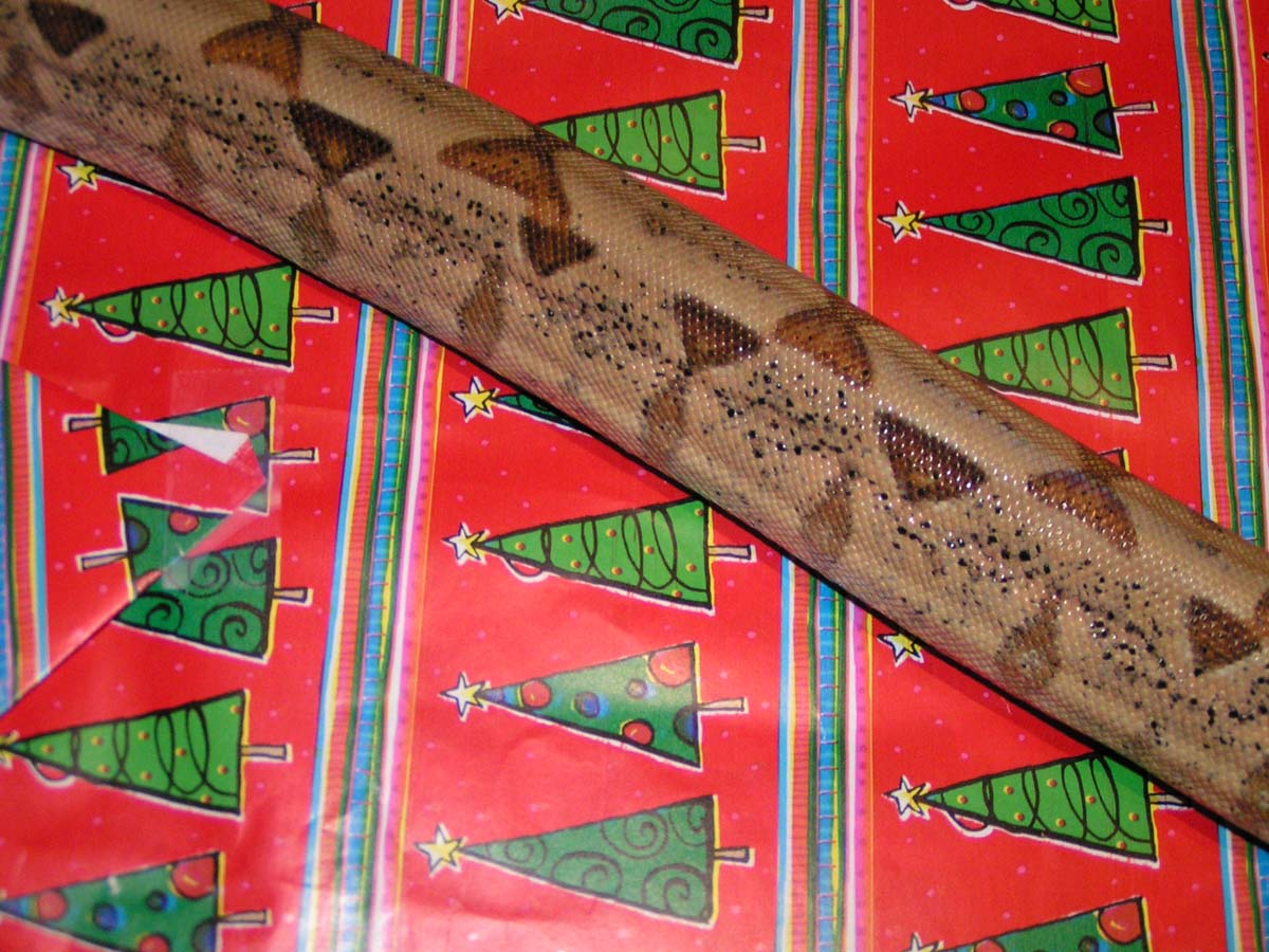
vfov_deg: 28.0
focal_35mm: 52
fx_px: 1906
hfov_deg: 36.8
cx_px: 634
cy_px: 476
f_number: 3.2
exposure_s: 1/60
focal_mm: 8
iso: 200
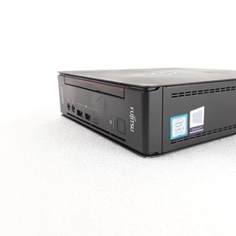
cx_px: 157
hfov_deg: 48.9
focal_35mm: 33
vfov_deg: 49.7
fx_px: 255
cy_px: 117
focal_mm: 2.91
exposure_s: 1/30
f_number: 1.9
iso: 50
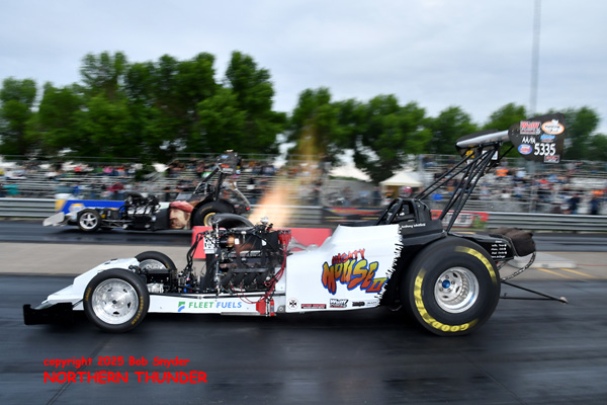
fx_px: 405
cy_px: 202
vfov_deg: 53.1
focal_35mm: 24
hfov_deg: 73.7
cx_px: 304
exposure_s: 1/250
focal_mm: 16
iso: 400
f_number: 5.6
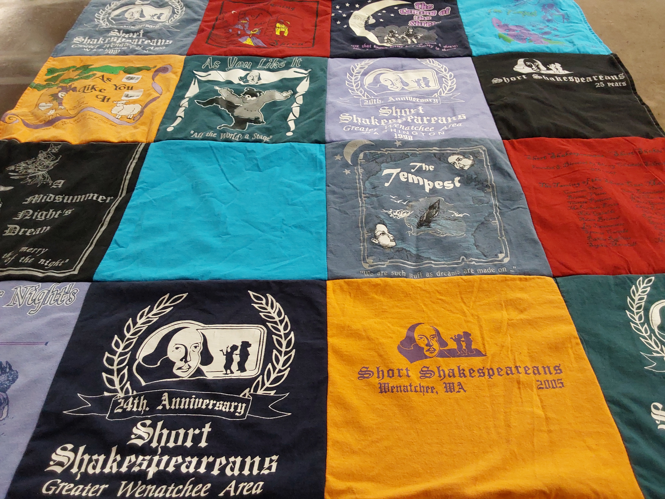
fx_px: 538
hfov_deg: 63.4
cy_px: 250
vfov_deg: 49.7
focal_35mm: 28
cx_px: 332
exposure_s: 1/60
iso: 125
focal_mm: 2.91
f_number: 1.9
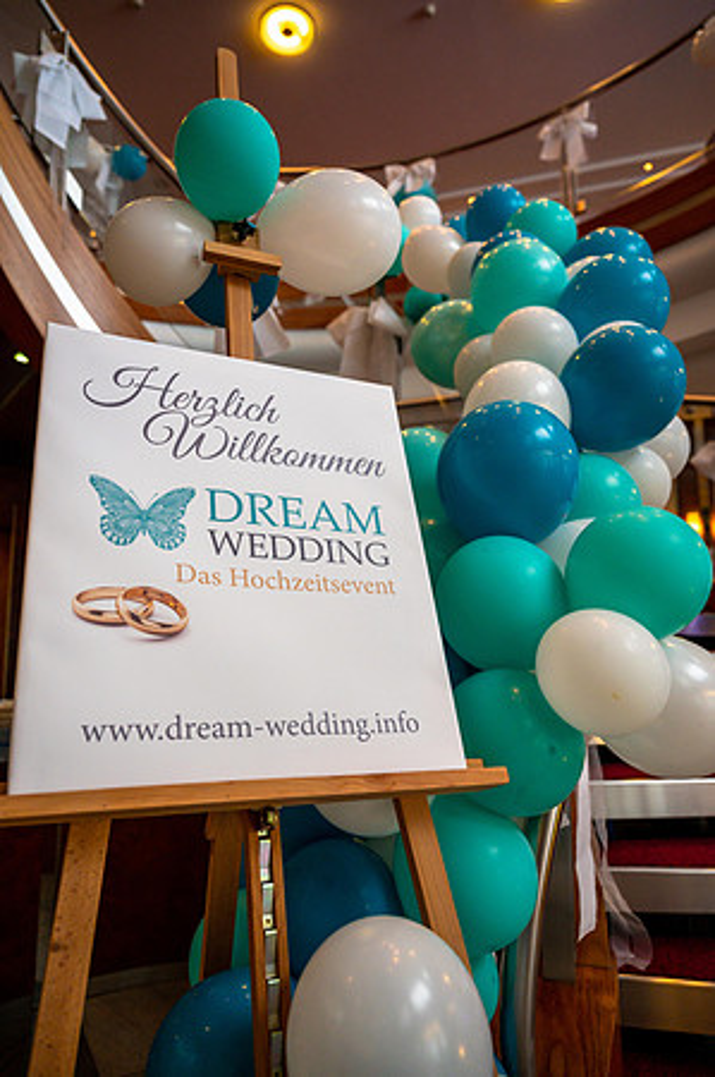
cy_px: 538
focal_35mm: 24
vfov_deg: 73.8
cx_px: 358
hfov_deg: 53.0
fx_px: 717
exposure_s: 1/800
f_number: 2.8
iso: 2000
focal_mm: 24
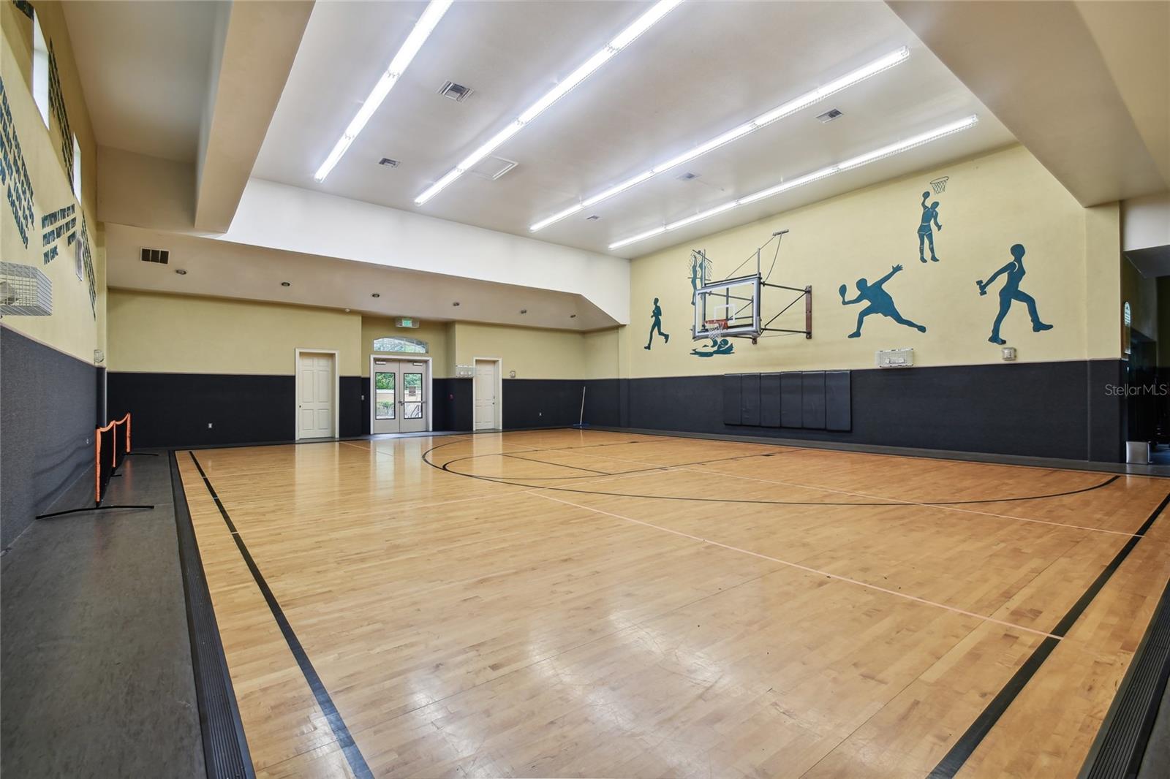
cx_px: 585
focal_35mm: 15
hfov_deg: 100.4
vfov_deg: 77.3
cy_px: 390
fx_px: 487
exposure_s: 1/2
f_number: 8
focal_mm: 10
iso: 100
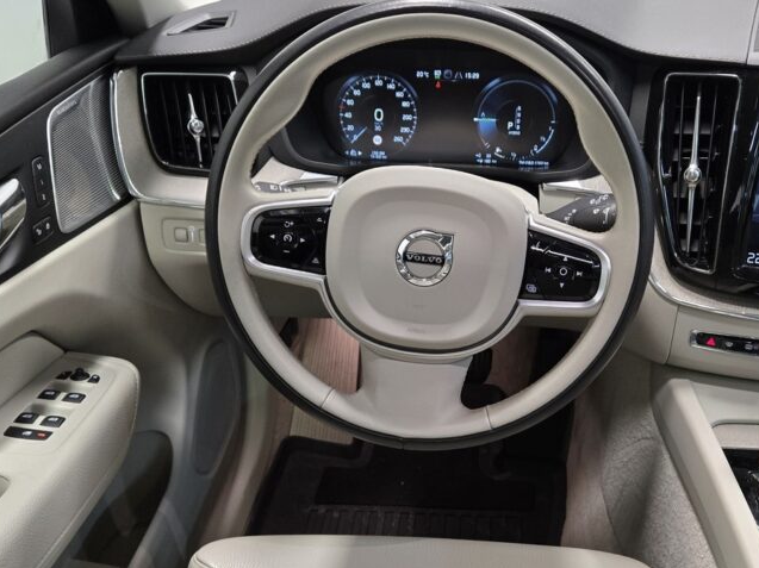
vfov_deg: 38.5
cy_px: 343
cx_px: 452
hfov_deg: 49.9
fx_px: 811
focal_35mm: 37
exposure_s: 1/63
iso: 250
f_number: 1.8
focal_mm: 5.4
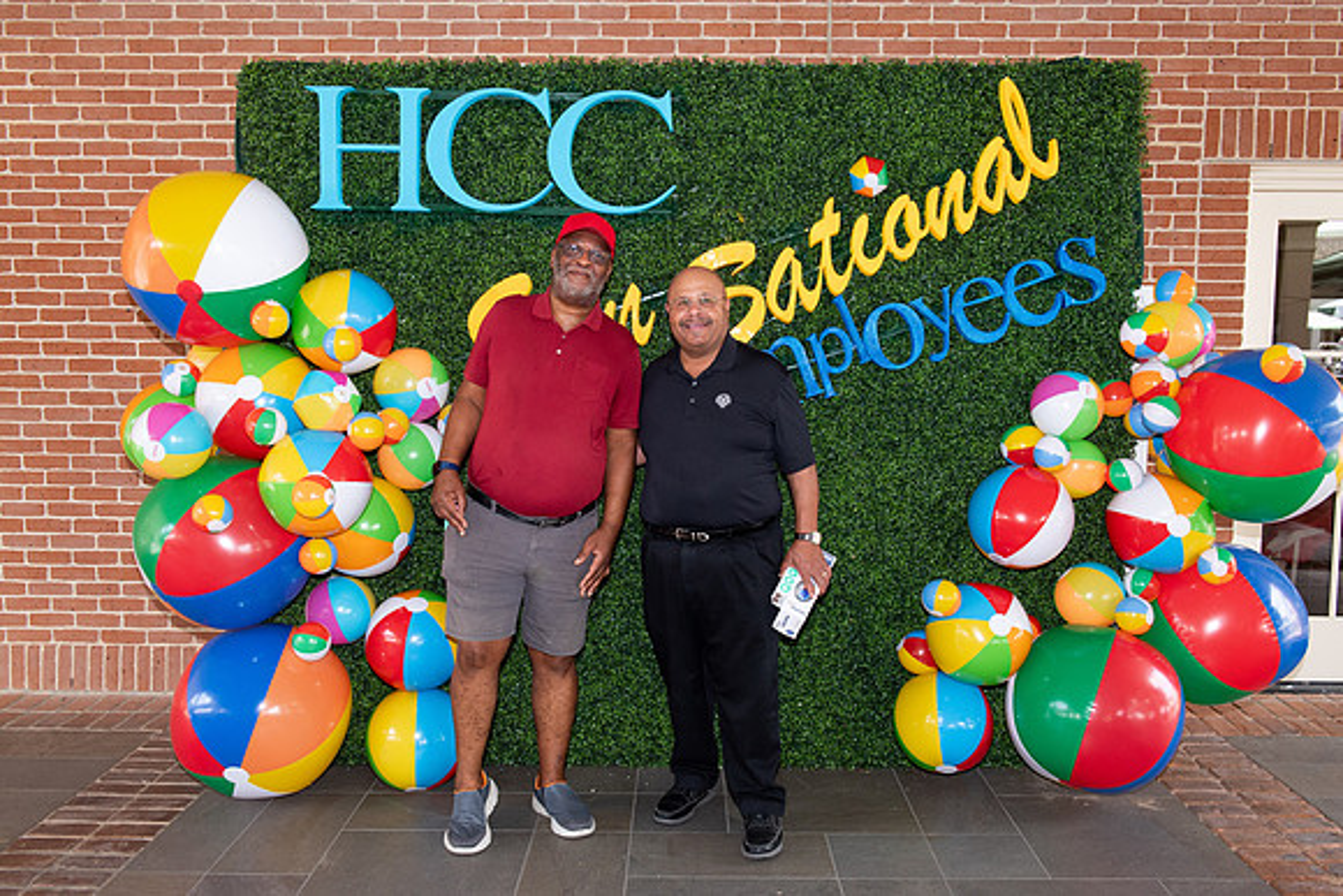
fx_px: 1182
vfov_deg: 41.5
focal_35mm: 32
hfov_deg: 59.2
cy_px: 448
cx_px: 680
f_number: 7.1
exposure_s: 1/250
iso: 800
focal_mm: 31
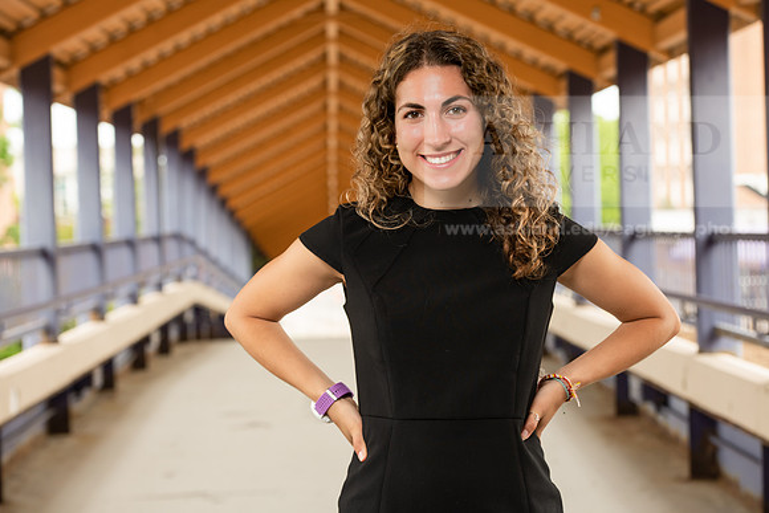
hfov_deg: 21.5
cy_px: 256
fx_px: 2030
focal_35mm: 95
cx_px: 384
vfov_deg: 14.4
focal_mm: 95
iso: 400
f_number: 5.6
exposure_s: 1/200
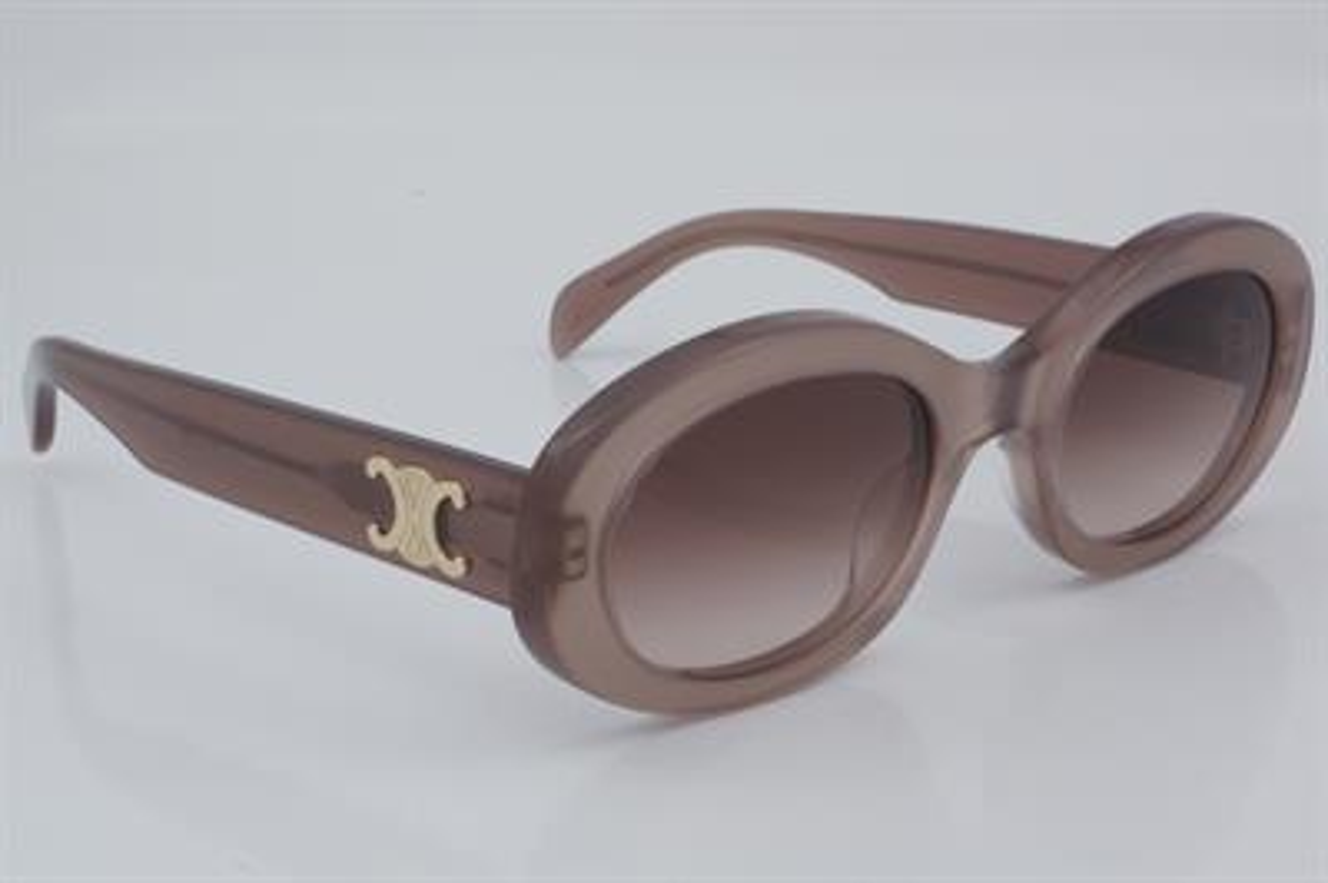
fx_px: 2764
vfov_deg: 18.2
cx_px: 664
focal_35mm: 75
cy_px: 442
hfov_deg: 27.0
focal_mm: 50
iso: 100
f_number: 32
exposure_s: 1/4
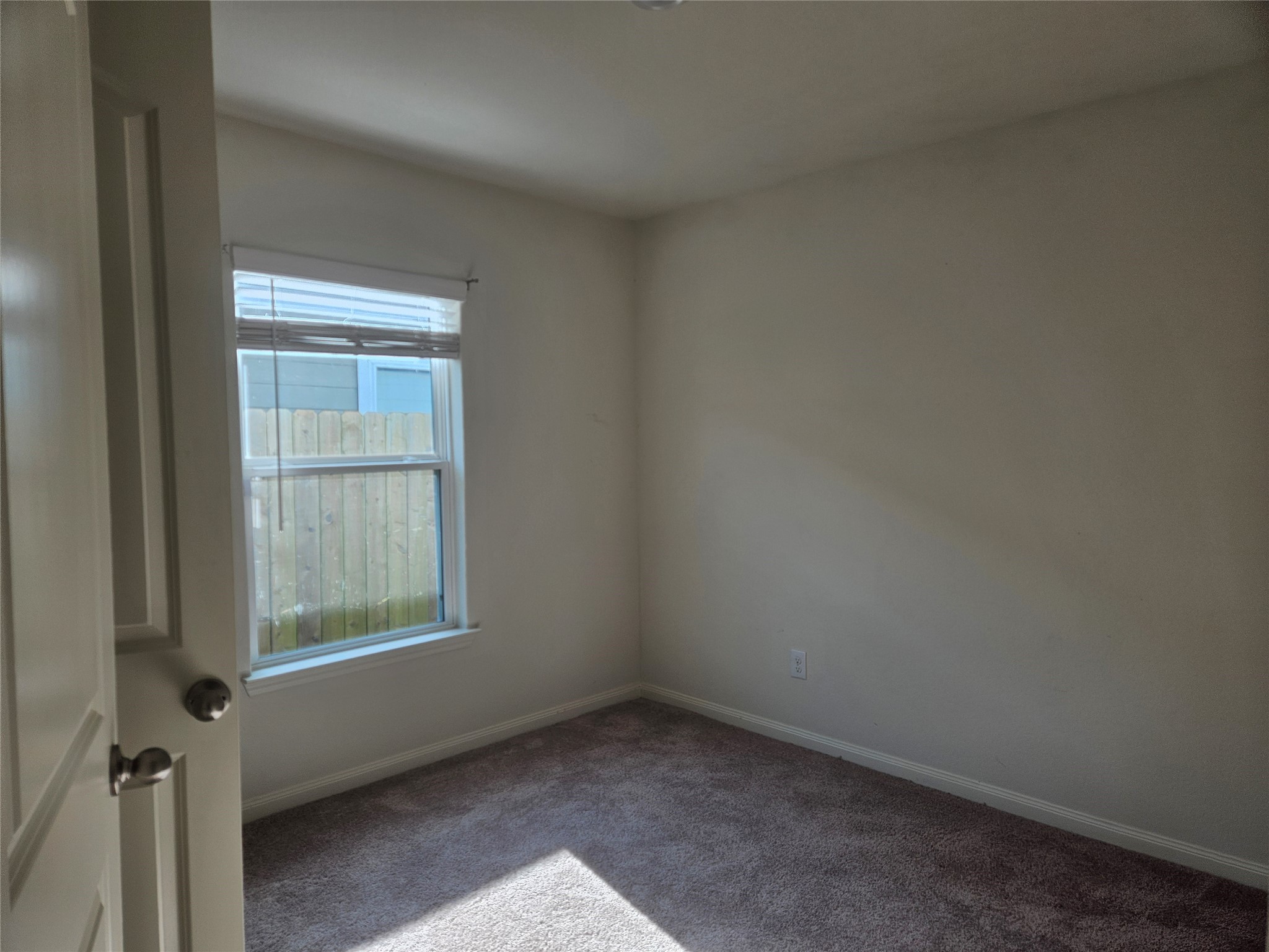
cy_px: 476
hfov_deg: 73.9
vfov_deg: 58.9
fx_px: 843
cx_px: 634
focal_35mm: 23
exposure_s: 1/124
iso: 25
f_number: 1.8
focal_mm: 5.4
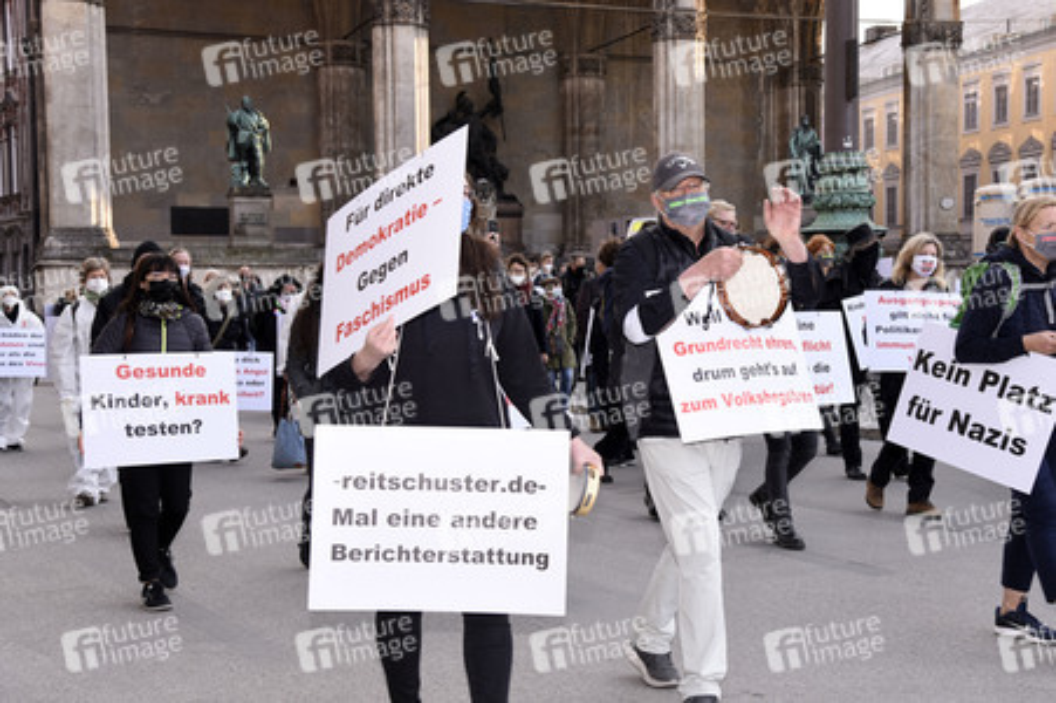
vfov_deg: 27.0
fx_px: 1466
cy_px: 352
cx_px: 528
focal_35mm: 50
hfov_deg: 39.6
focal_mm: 50
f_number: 6.3
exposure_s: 1/160
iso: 320
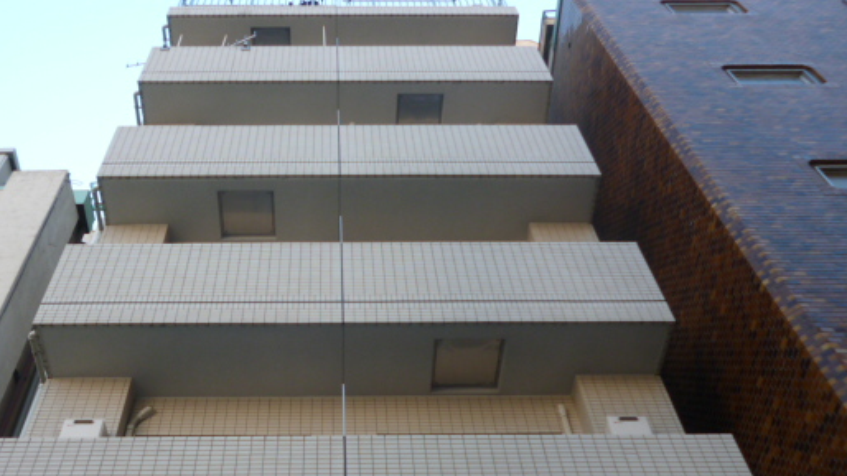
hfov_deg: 52.4
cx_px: 336
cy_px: 343
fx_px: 853
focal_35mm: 38
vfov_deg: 30.8
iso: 100
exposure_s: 1/160
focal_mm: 5
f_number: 3.1
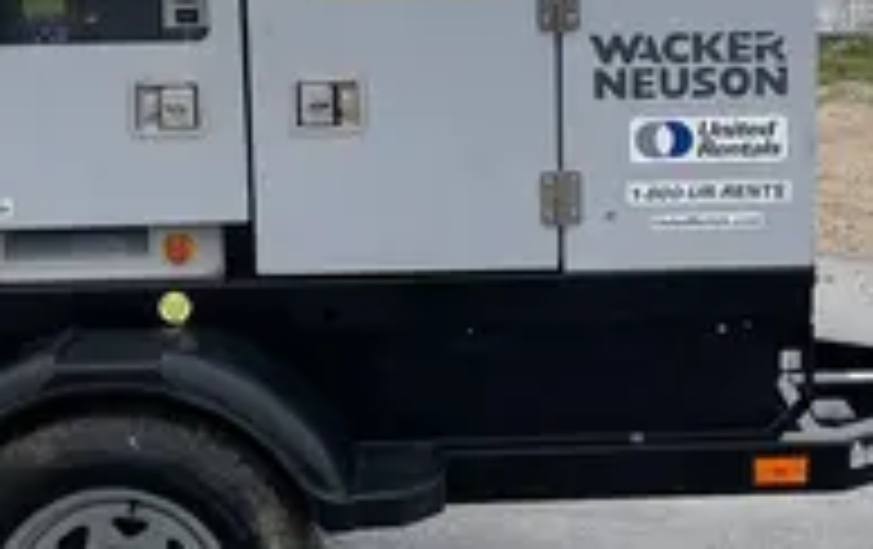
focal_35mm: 78
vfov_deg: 16.7
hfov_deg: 26.1
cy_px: 137
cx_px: 644
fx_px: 1859
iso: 50
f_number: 1.6
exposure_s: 1/842
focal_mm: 4.2
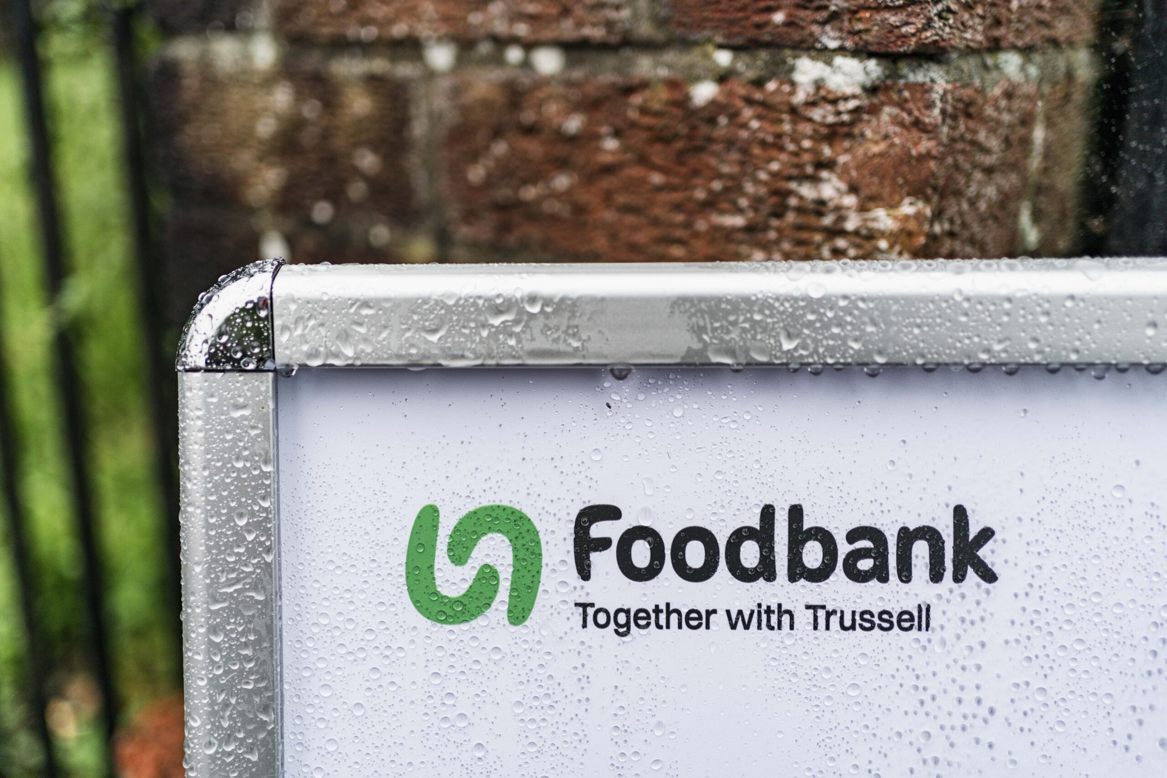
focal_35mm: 35
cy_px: 389
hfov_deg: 54.4
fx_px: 1135
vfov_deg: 37.9
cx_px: 584
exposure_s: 1/5000
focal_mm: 35
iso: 200
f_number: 1.8
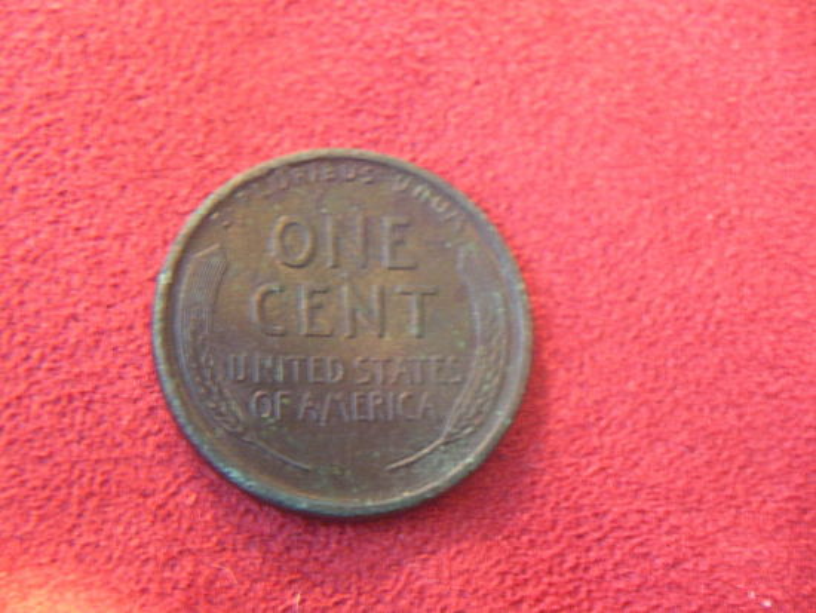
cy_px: 306
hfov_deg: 19.6
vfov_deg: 14.8
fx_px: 2358
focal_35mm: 100
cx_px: 408
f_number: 5
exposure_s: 1/8
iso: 474
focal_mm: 17.4
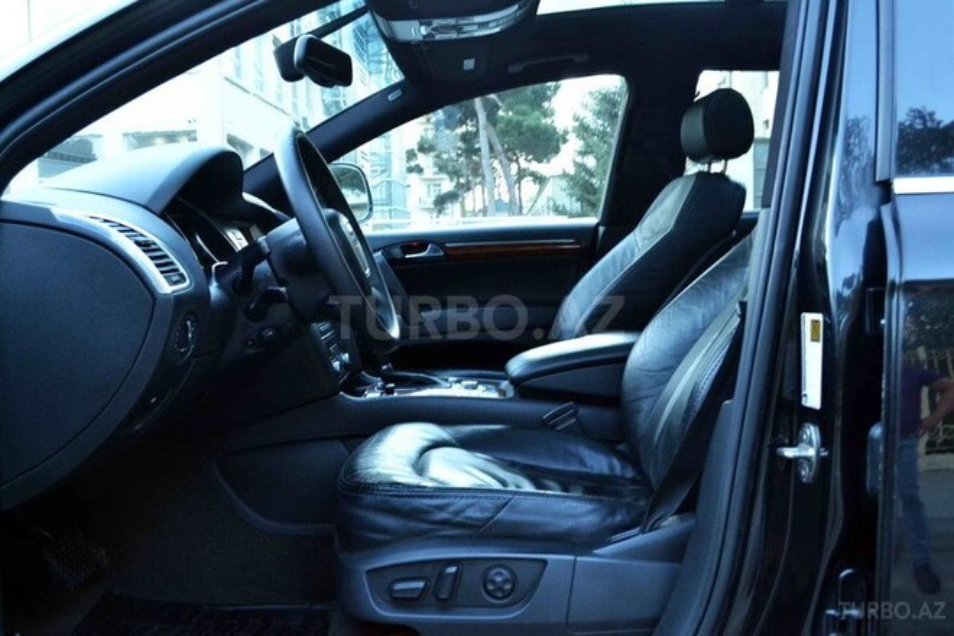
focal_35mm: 36
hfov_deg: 53.1
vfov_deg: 36.9
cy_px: 318
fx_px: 954
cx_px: 477
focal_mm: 24
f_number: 6.3
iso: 1600
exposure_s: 1/13
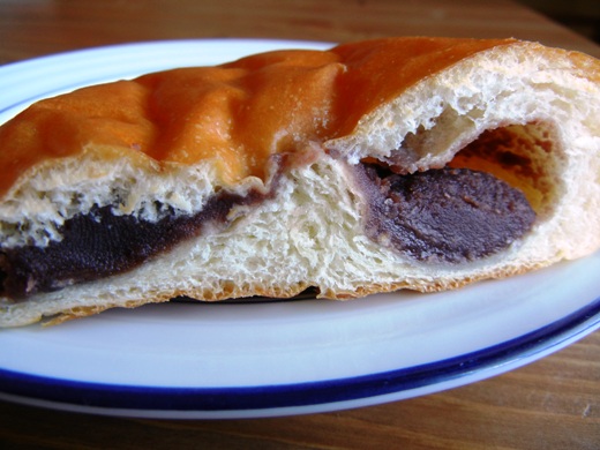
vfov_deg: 46.8
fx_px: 520
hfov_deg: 60.0
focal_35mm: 30
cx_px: 300
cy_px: 225
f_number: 3.5
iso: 174
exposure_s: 1/30
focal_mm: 5.4
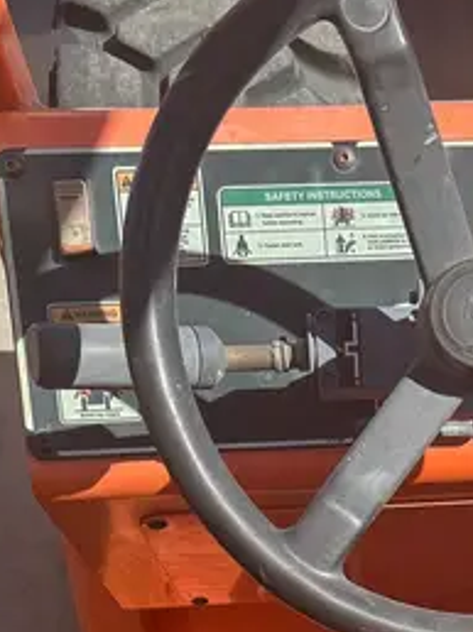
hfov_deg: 19.0
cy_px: 785
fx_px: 1350
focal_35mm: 74
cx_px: 529
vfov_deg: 23.7
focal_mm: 5.7
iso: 50
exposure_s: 1/1468
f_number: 1.5
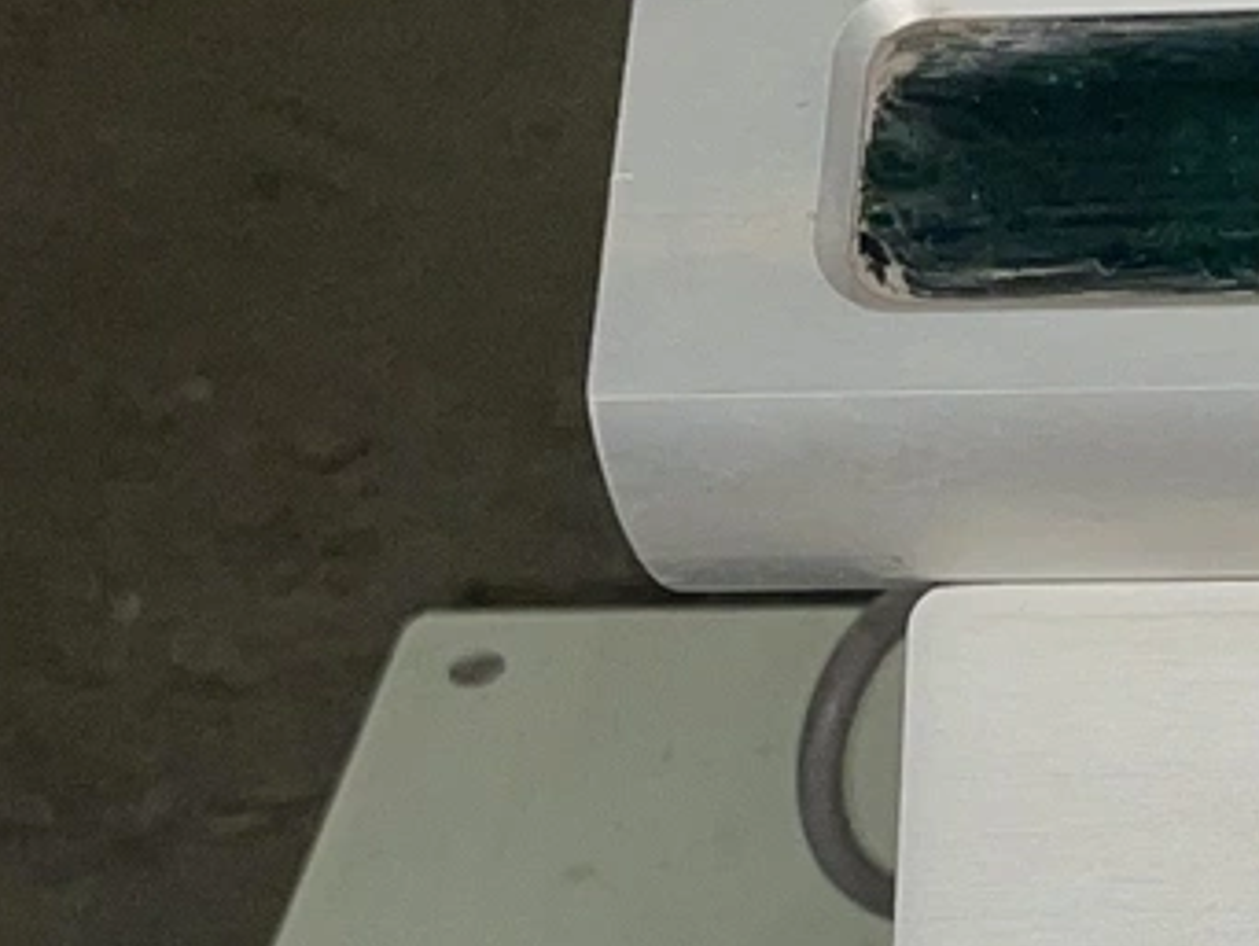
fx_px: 5532
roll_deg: +8.7
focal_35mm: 152
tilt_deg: -42.2
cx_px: 1399
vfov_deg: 9.7
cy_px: 942
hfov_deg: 12.7
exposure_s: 1/43
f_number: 1.6
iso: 32
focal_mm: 5.1
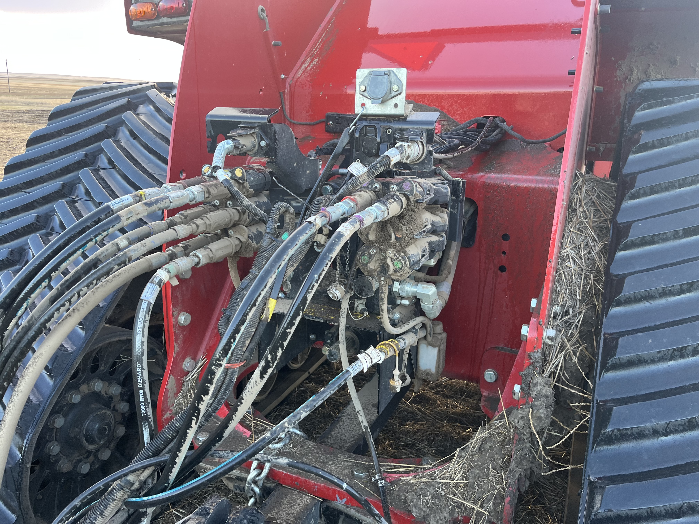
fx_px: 525
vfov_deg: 53.1
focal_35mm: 26
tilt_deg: -19.6
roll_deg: -3.4
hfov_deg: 67.3
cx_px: 350
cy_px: 262
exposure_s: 1/121
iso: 100
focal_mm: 5.1
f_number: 1.6
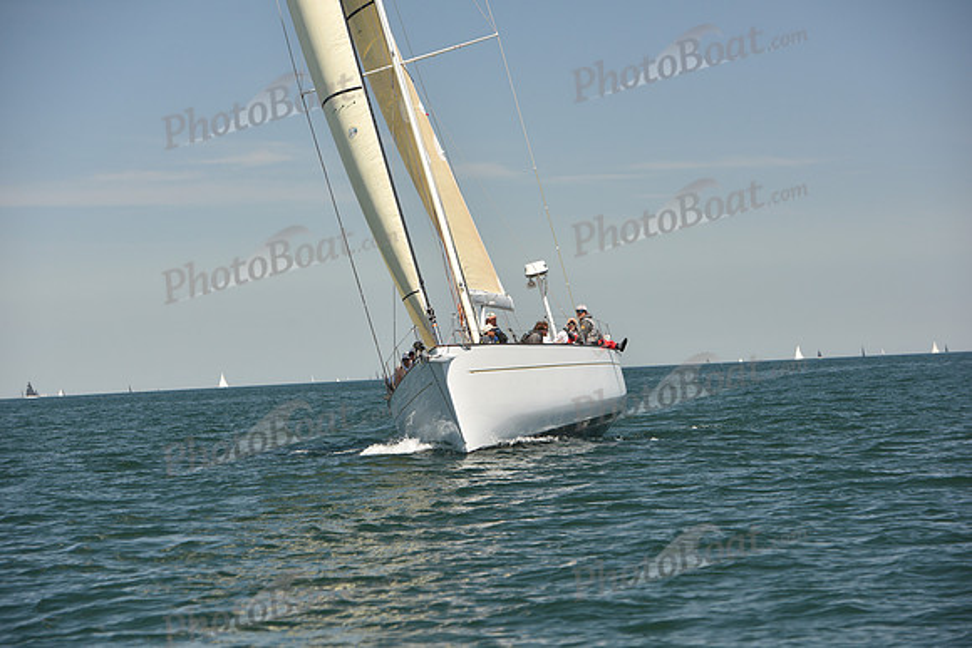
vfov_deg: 10.6
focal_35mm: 130
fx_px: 3511
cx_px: 486
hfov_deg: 15.8
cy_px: 324
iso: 250
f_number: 5.6
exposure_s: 1/640
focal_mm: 130
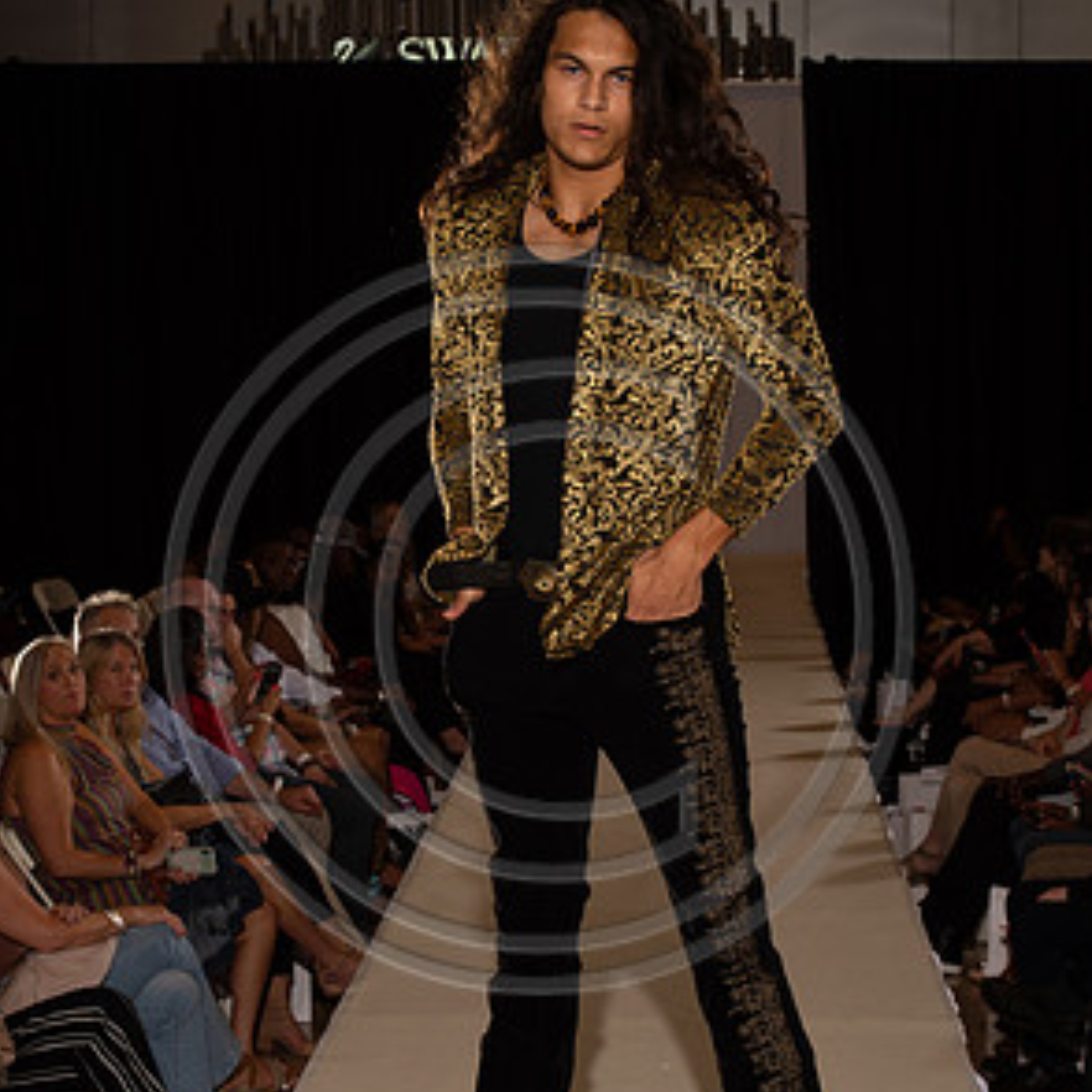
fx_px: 3248
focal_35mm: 91
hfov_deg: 19.1
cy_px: 617
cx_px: 540
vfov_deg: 19.1
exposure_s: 1/250
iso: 800
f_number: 9
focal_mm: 70
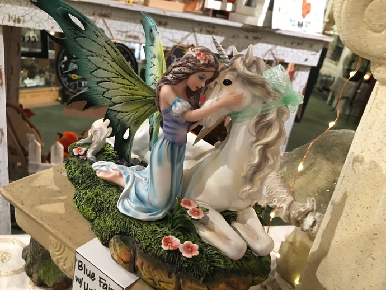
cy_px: 145
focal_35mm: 29
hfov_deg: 61.6
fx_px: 323
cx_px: 193
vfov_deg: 48.3
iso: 100
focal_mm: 4.15
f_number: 2.2
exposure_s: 1/15
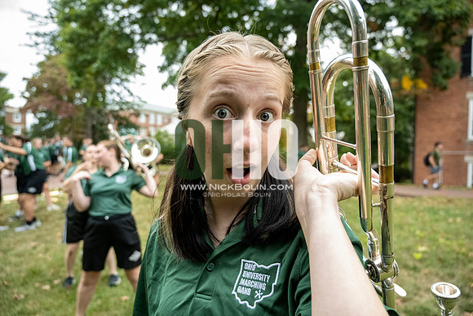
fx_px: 315
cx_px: 236
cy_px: 158
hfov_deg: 73.7
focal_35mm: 24
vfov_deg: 53.2
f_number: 4
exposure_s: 1/500
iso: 4000
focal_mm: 24
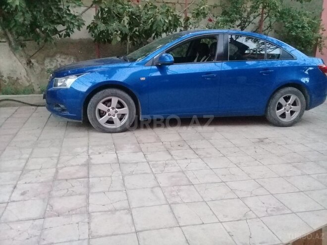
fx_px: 293
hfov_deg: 58.4
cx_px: 164
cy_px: 122
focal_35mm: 31
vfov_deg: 45.4
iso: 800
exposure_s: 1/17
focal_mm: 3.3
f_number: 2.2
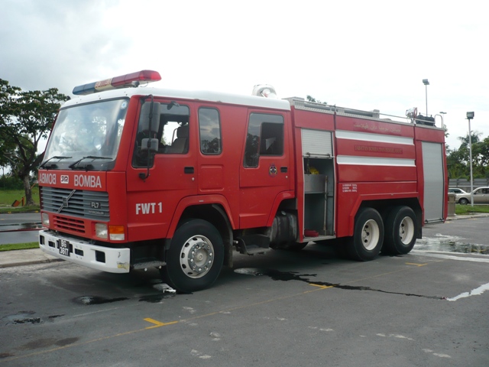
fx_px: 494
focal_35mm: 35
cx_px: 244
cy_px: 184
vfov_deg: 40.7
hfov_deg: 52.6
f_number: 2.8
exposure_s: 1/200
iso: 100
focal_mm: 5.8
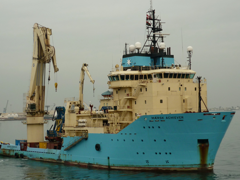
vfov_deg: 19.9
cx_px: 120
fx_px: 513
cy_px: 90
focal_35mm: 74
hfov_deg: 26.3
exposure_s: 1/500
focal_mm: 8.6
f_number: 3.3
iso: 80
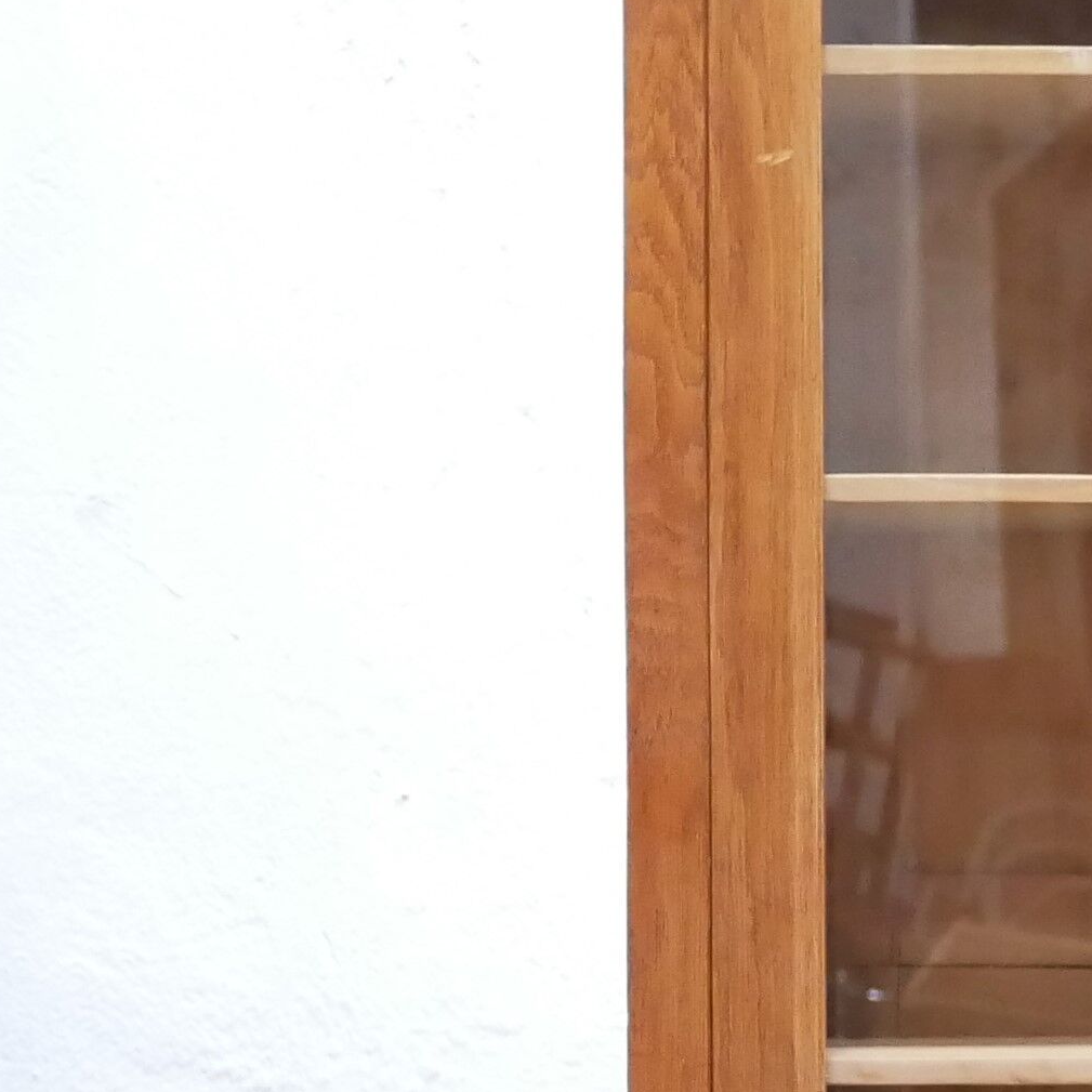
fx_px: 5746
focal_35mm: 161
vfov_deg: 10.8
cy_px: 1092
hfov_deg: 10.2
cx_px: 1969
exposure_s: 1/60
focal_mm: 20
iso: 2500
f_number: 1.7
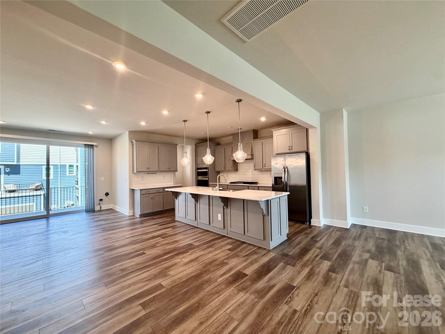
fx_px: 180
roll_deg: +1.9
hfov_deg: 102.1
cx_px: 222
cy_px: 167
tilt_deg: +1.9
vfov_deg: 85.7
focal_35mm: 14
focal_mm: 2.22
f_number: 2.2
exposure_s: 1/120
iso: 200
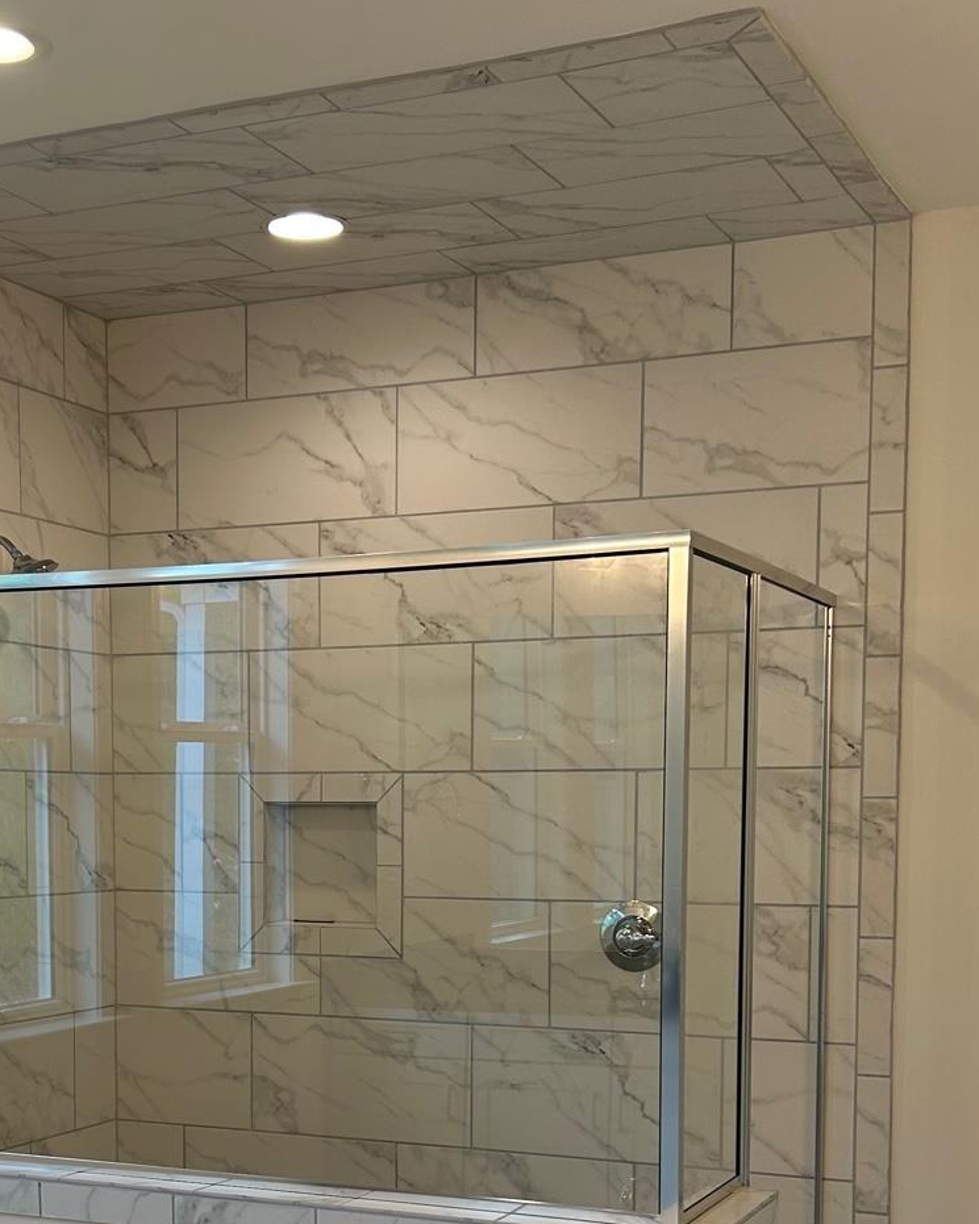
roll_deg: +0.3
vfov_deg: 33.3
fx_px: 1992
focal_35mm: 55
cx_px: 316
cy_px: 949
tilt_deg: -3.8
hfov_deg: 27.4
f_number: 1.5
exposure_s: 1/140
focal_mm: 5.7
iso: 64
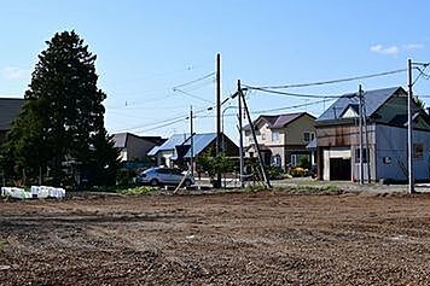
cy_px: 138
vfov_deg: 23.0
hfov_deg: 33.9
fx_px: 704
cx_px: 217
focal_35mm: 59
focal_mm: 35
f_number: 8
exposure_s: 1/1250
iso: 400
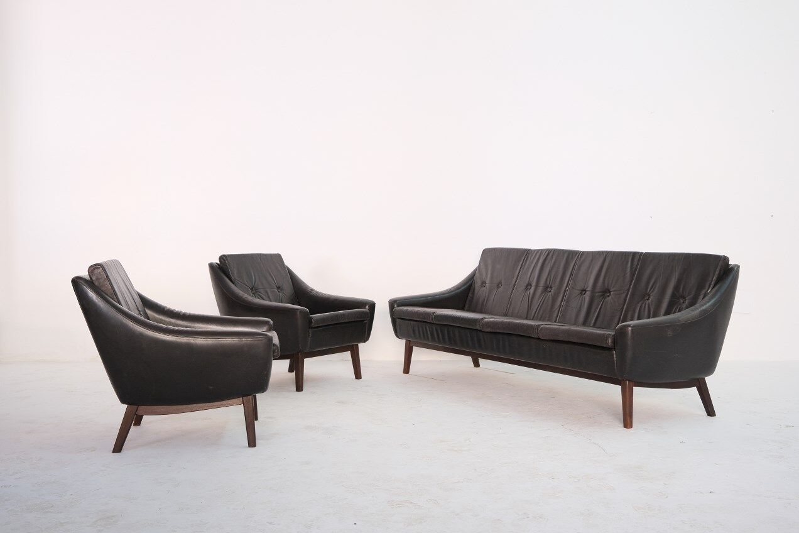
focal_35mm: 37
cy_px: 266
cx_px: 400
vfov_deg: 35.9
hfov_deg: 51.9
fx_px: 821
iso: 800
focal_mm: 24.7
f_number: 4
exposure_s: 1/38
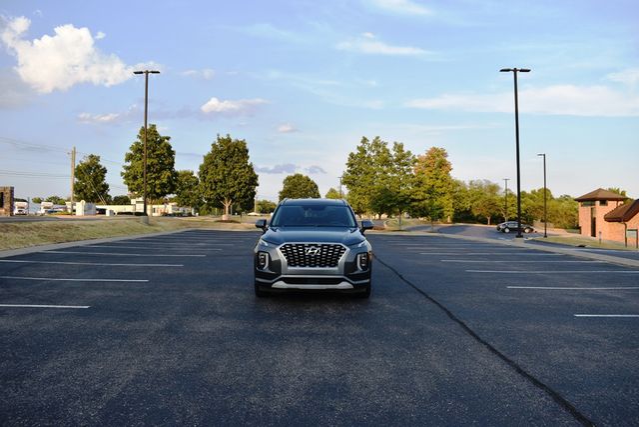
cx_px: 320
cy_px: 214
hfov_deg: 67.4
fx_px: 479
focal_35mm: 27
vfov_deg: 48.0
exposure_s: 1/250
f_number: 6.3
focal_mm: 18
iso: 200
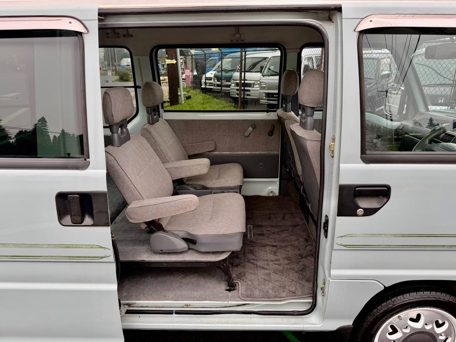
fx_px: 316
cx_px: 228
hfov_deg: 71.6
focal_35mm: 24
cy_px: 171
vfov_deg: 56.8
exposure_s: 1/303
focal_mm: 6.76
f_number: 1.78
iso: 80
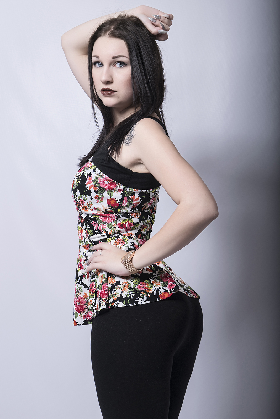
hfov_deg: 16.6
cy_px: 210
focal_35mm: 82
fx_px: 962
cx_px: 140
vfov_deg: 24.6
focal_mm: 55
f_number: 10
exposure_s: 1/200
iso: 100
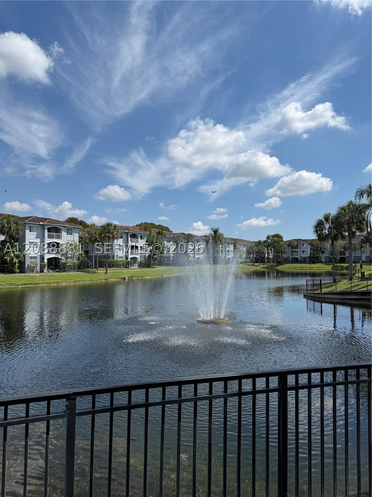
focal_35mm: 24
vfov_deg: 71.6
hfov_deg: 56.8
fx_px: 344
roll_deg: +0.9
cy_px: 248
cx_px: 186
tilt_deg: +2.1
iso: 80
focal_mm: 6.76
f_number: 1.78
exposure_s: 1/8130
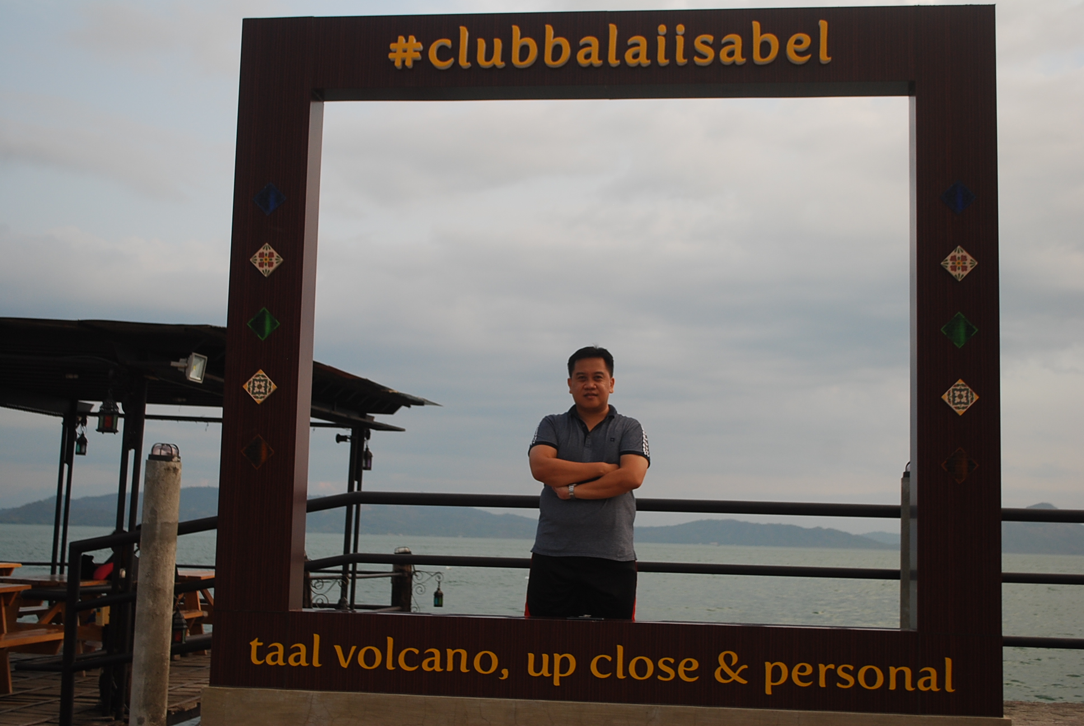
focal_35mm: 48
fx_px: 1447
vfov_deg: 28.2
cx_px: 542
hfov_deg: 41.1
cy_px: 363
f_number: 4.8
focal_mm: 32
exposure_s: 1/100
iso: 200
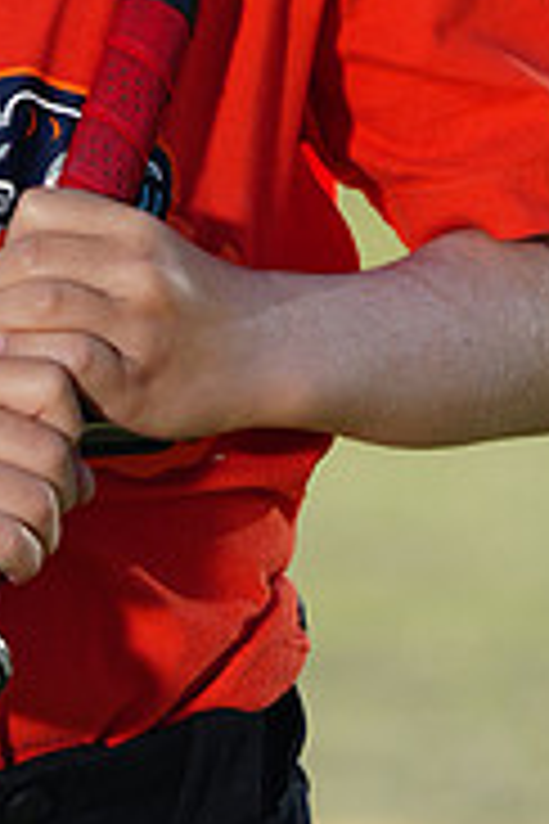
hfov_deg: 2.2
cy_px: -338
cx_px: -29
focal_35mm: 629
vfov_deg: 3.3
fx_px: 14387
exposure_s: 1/250
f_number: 5
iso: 50
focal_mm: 198
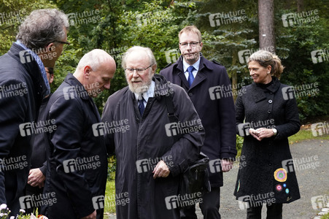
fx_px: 420
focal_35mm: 46
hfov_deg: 42.8
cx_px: 164
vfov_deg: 29.2
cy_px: 110
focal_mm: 46
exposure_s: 1/320
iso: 1250
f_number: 5.6
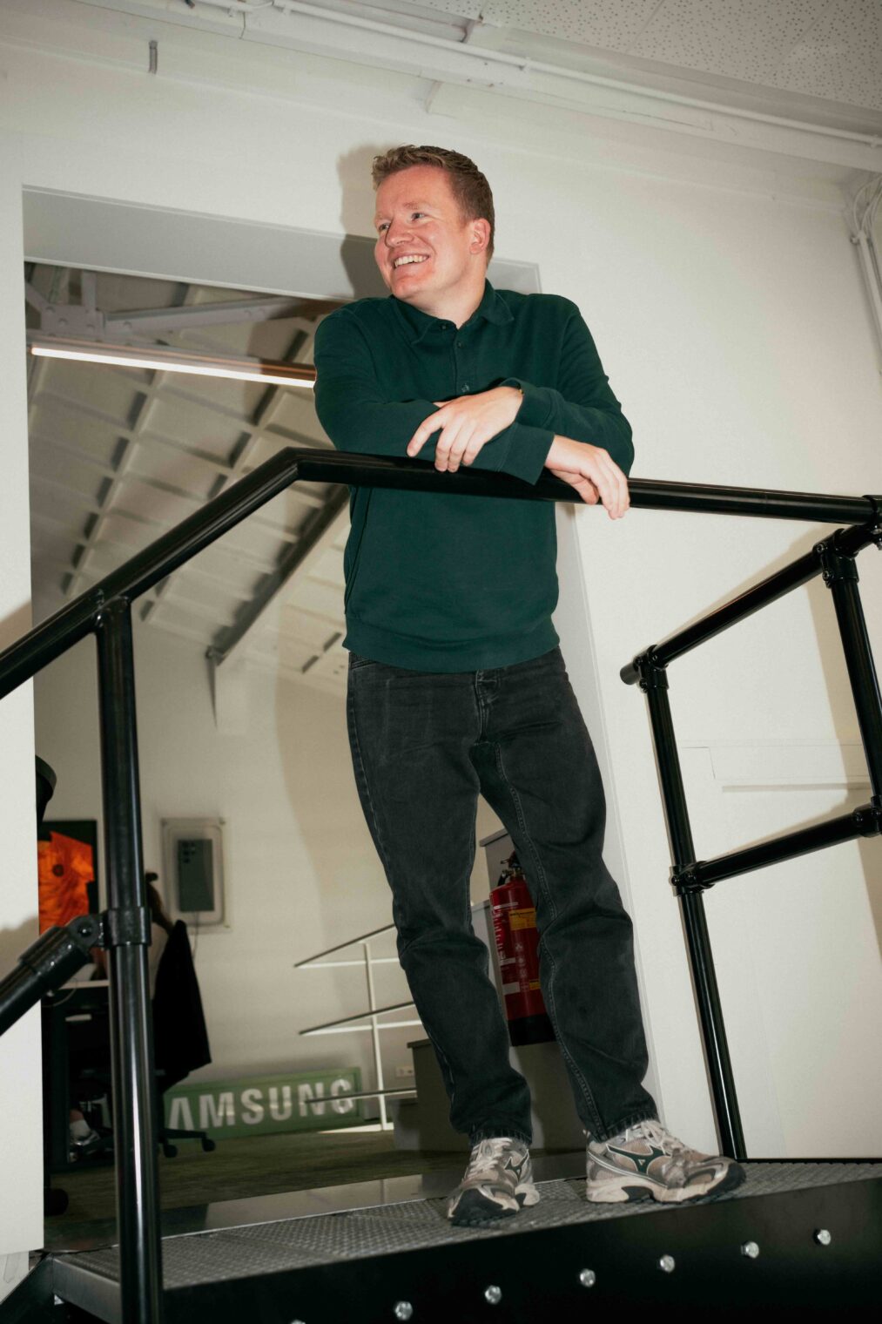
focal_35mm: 35
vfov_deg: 54.4
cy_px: 662
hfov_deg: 37.8
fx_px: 1286
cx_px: 441
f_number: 3.5
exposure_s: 1/125
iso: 100
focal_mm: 35
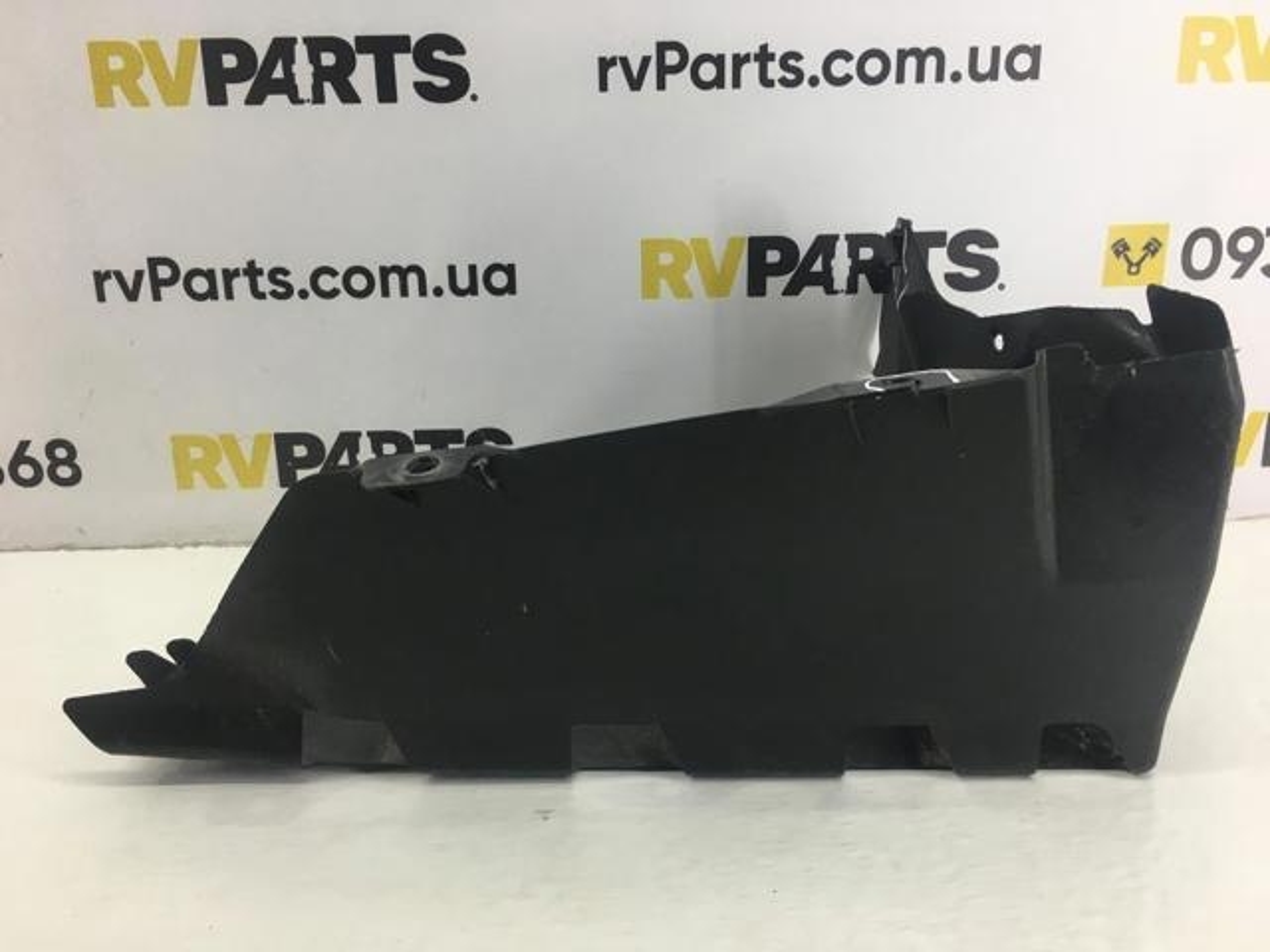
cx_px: 635
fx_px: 1064
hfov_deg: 61.7
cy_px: 476
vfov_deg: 48.2
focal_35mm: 29
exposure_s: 1/33
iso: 25
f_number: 2.2
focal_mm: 4.15
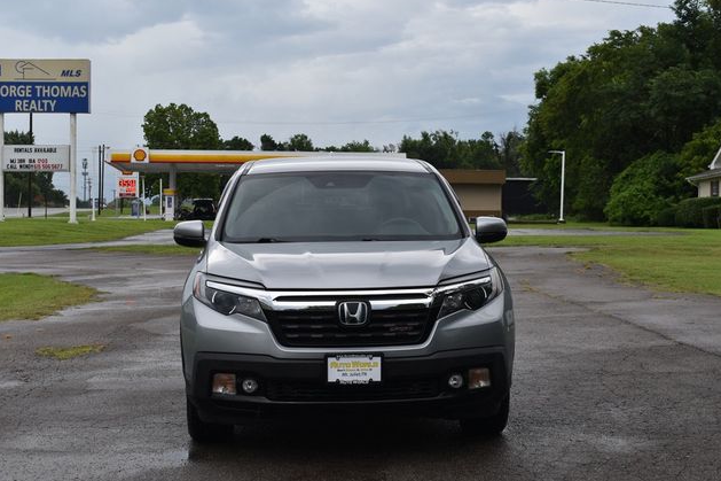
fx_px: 1161
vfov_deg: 23.4
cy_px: 238
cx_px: 365
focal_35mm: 58
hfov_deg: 34.5
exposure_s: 1/250
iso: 180
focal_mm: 38
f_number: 8
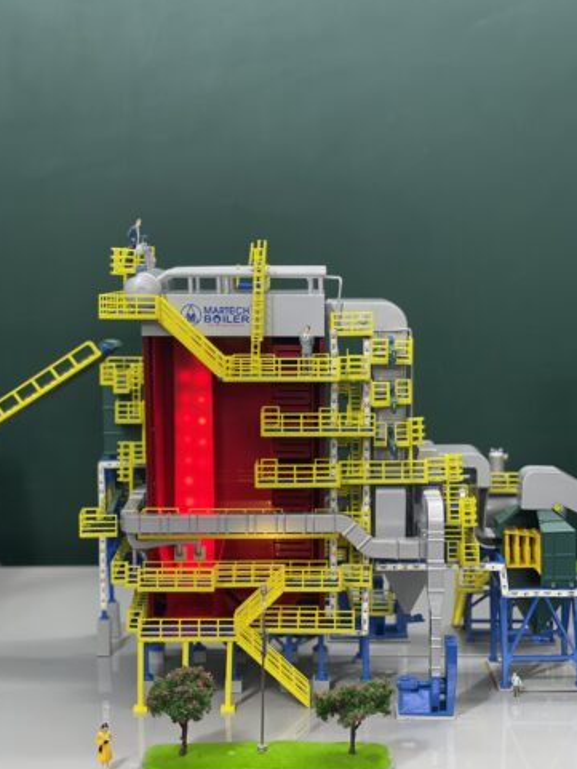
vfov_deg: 35.5
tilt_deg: -7.5
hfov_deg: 27.0
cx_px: 288
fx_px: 1200
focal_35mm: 54
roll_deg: +0.7
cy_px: 390
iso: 200
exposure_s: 1/100
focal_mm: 6
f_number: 2
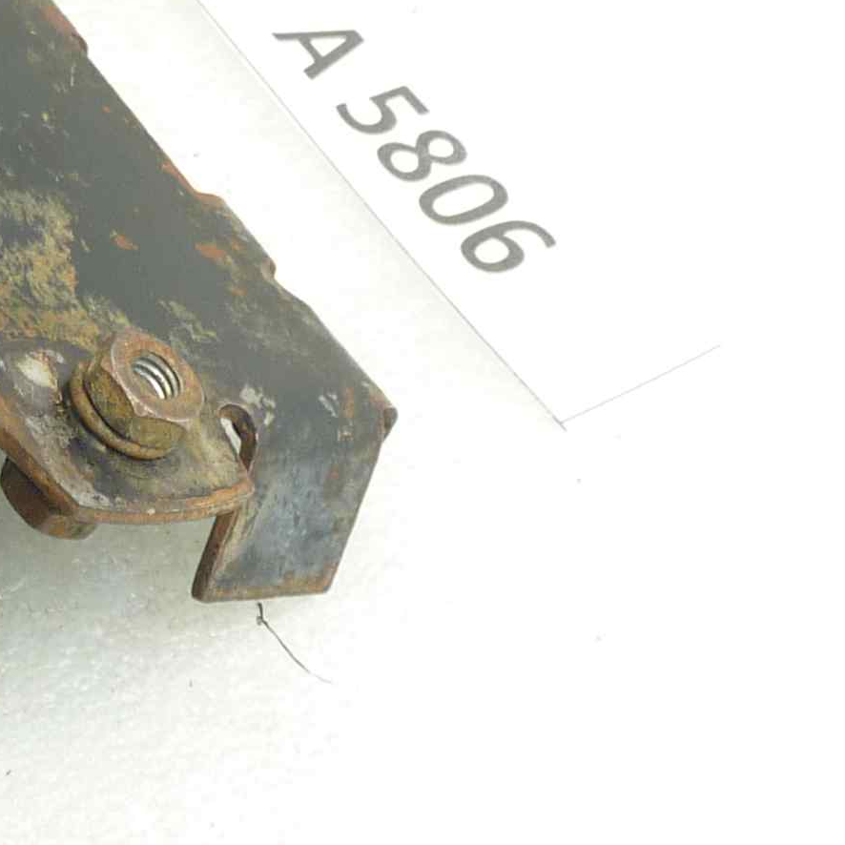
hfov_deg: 17.2
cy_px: 372
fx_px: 2679
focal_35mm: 97
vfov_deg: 17.9
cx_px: -150
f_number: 3.3
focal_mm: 4.4
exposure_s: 1/8
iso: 80
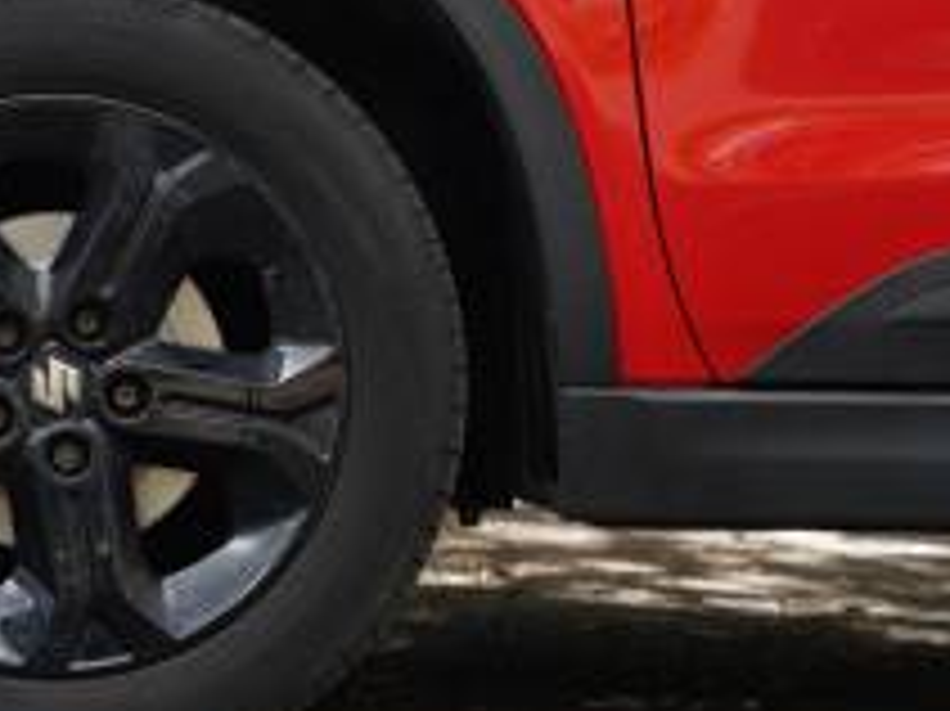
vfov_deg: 7.3
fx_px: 5595
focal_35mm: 204
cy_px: 81
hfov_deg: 9.7
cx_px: 54
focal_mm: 70
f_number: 4
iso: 250
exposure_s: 1/160
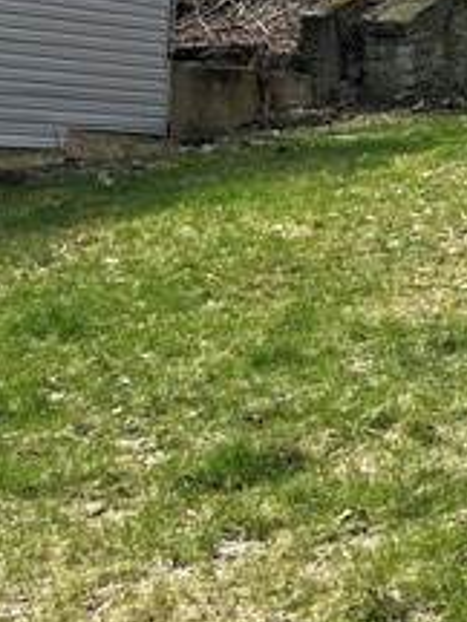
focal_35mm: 114
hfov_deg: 11.2
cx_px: 1055
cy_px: 101
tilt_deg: +2.0
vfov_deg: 17.1
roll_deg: -1.2
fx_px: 2051
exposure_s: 1/2028
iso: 80
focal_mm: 6.86
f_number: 1.78
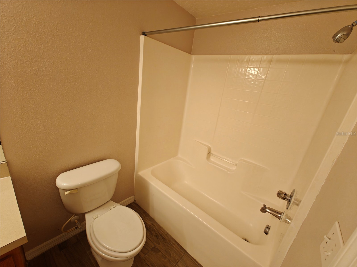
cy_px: 134
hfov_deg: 102.1
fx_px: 144
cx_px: 178
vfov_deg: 85.7
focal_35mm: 14
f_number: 2.2
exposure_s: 1/60
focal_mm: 2.62
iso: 320
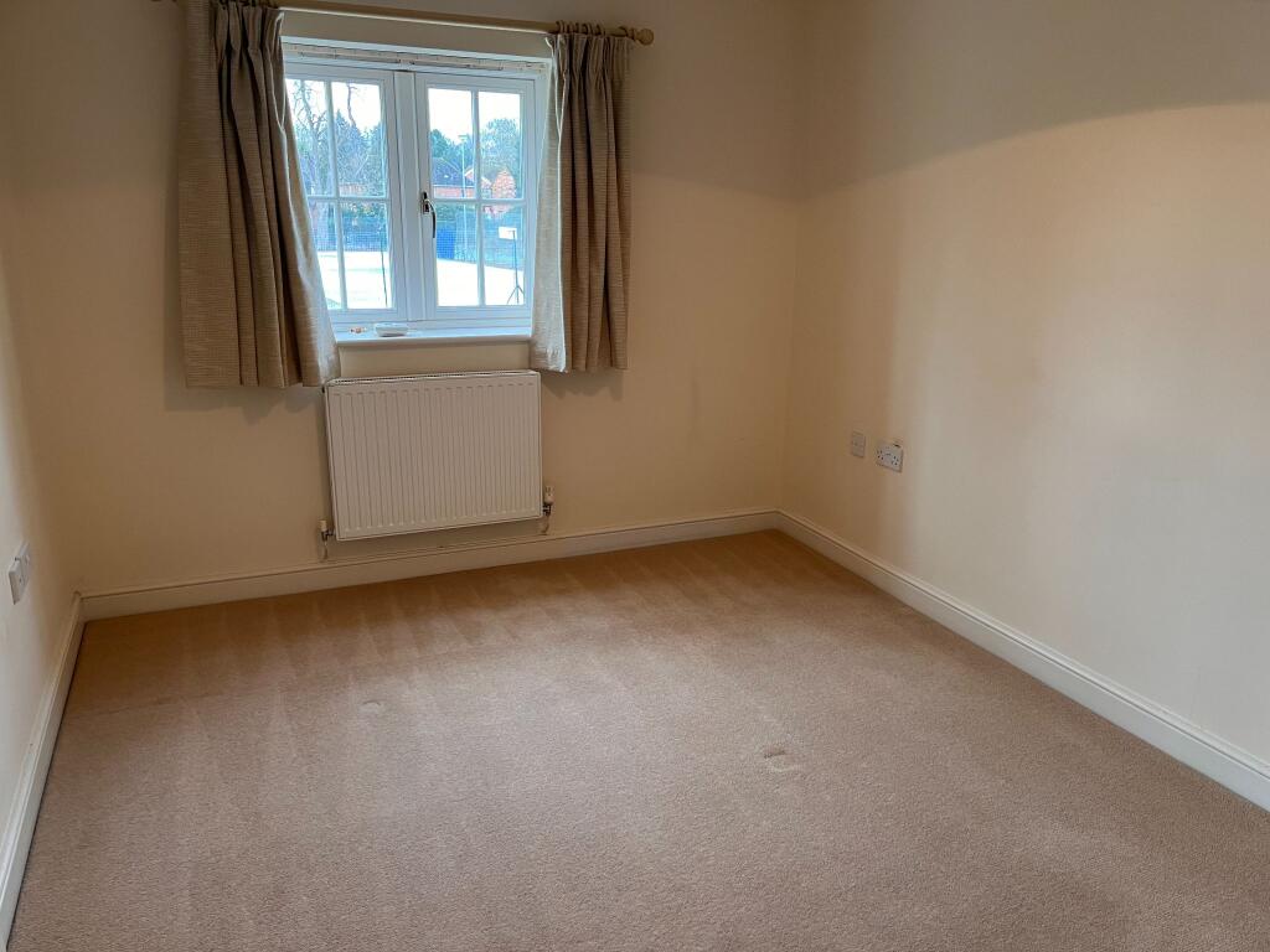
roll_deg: -0.5
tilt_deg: -15.9
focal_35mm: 26
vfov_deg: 53.1
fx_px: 954
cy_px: 476
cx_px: 635
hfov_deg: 67.3
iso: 100
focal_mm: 5.1
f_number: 1.6
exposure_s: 1/50
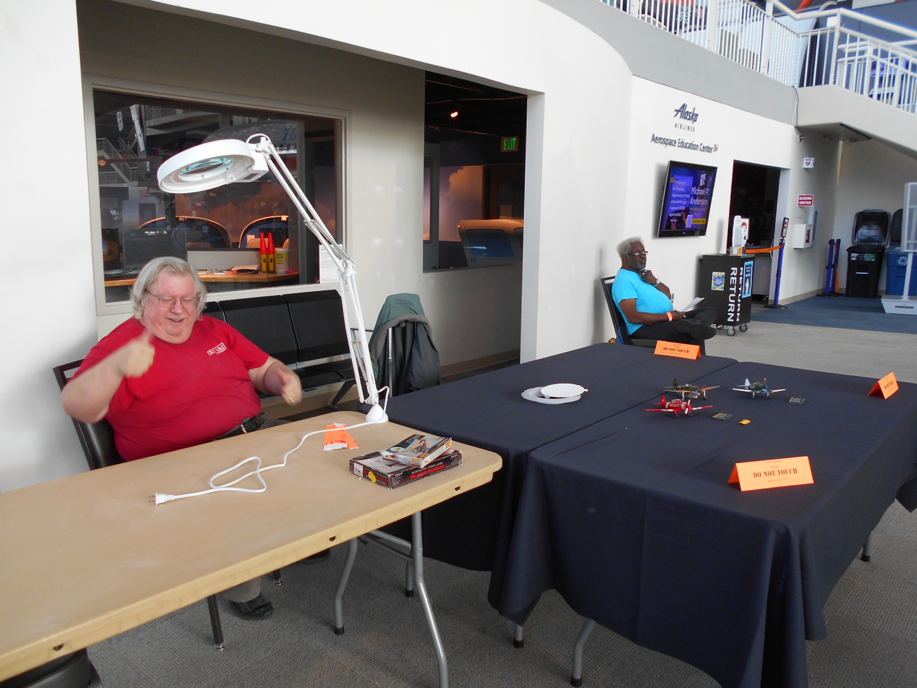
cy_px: 344
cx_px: 458
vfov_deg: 53.1
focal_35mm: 26
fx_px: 689
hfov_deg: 67.3
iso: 110
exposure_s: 1/30
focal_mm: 4.6
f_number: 3.2
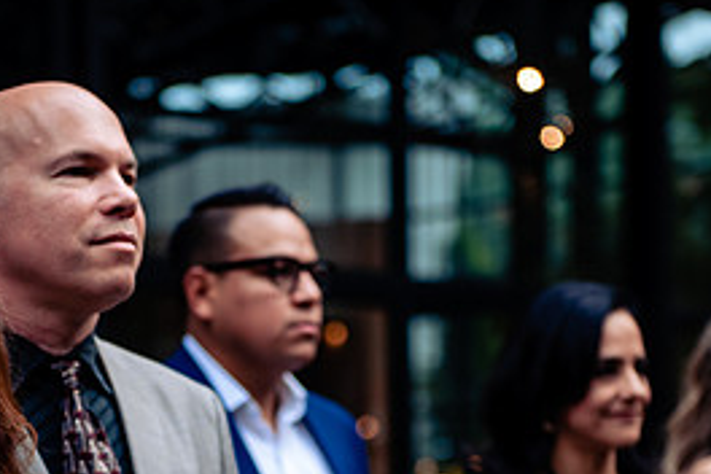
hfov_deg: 13.3
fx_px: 3041
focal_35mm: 154
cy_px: 502
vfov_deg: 8.8
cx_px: 315
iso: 320
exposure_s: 1/160
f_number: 2.8
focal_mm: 70
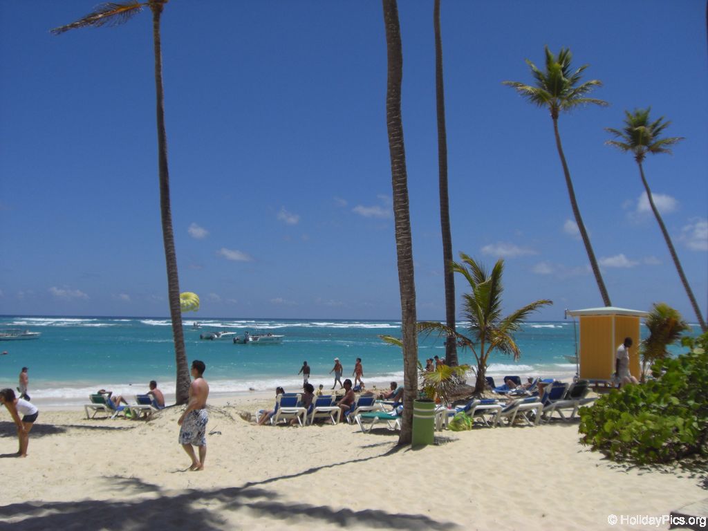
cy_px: 266
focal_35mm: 38
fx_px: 777
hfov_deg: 49.0
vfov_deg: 37.7
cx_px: 354
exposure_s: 1/400
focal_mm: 6.2
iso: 64
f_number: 8
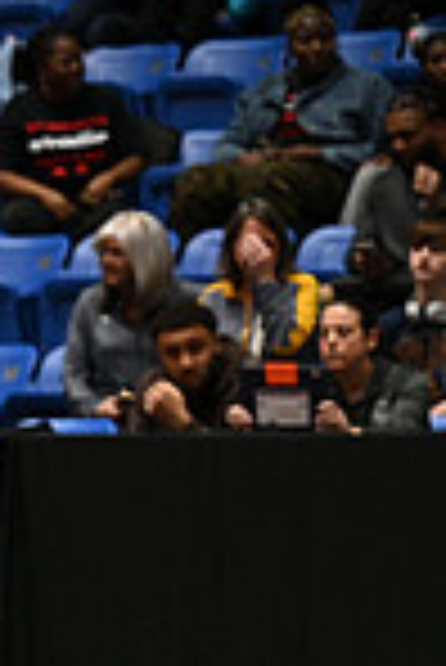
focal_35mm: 274
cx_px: -734
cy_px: 628
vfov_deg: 7.5
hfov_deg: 4.9
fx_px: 5080
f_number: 2.8
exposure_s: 1/120
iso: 450
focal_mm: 70
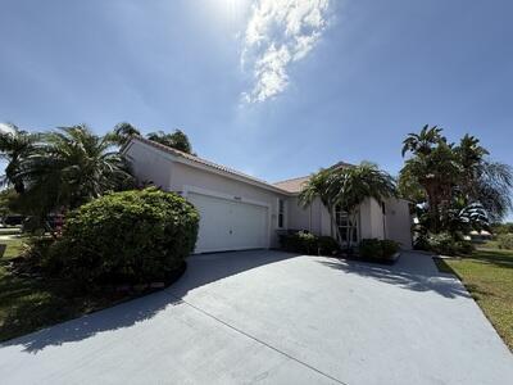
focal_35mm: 14
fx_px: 207
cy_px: 192
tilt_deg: +12.5
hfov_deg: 102.1
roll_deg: -3.1
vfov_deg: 85.7
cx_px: 256
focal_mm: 2.22
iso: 50
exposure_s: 1/2976
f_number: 2.2
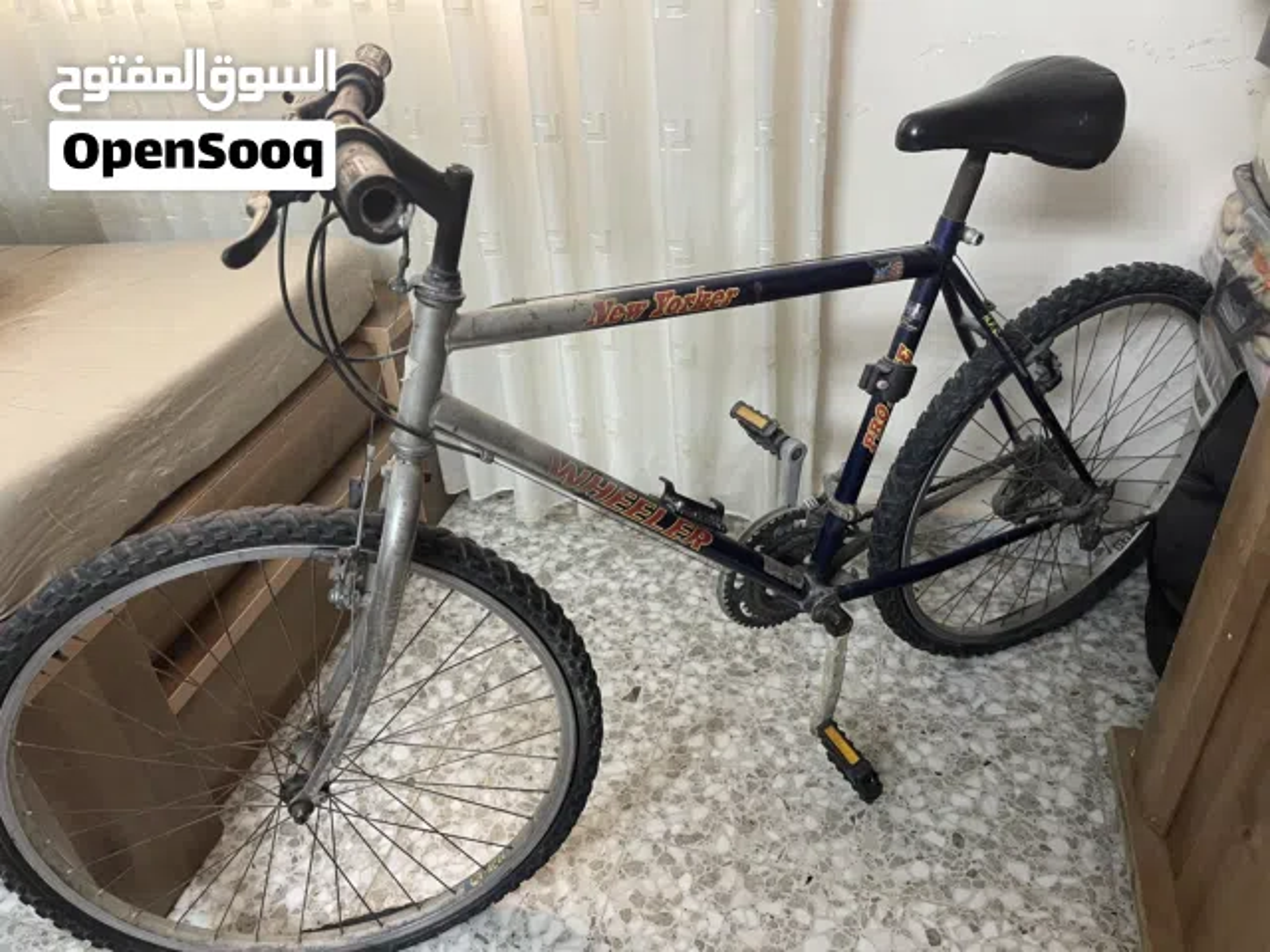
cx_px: 635
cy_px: 476
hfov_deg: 69.4
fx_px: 917
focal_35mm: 25
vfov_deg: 54.9
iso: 320
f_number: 1.6
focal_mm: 5.1
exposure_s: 1/50
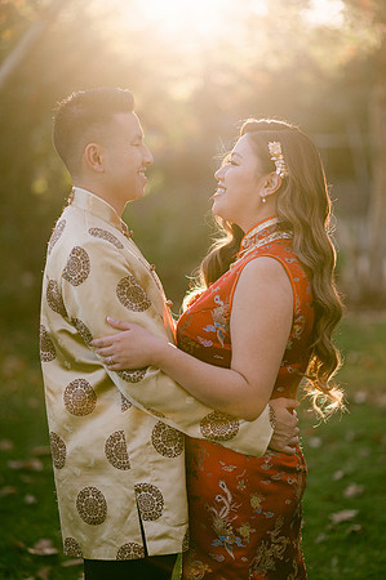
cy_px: 290
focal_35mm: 85
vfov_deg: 23.9
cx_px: 193
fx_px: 1370
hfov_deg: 16.0
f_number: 2
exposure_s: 1/2500
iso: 200
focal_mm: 85
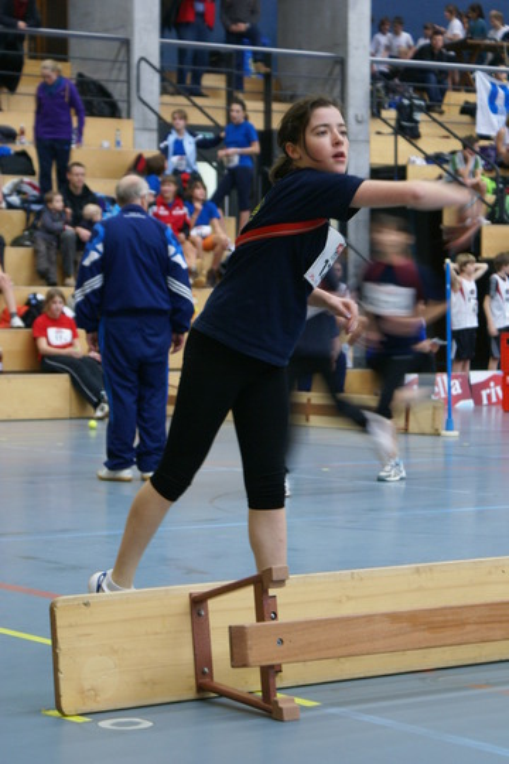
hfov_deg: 13.0
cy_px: 382
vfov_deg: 19.5
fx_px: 2227
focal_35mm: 105
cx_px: 254
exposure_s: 1/15
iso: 400
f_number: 5.6
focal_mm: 70
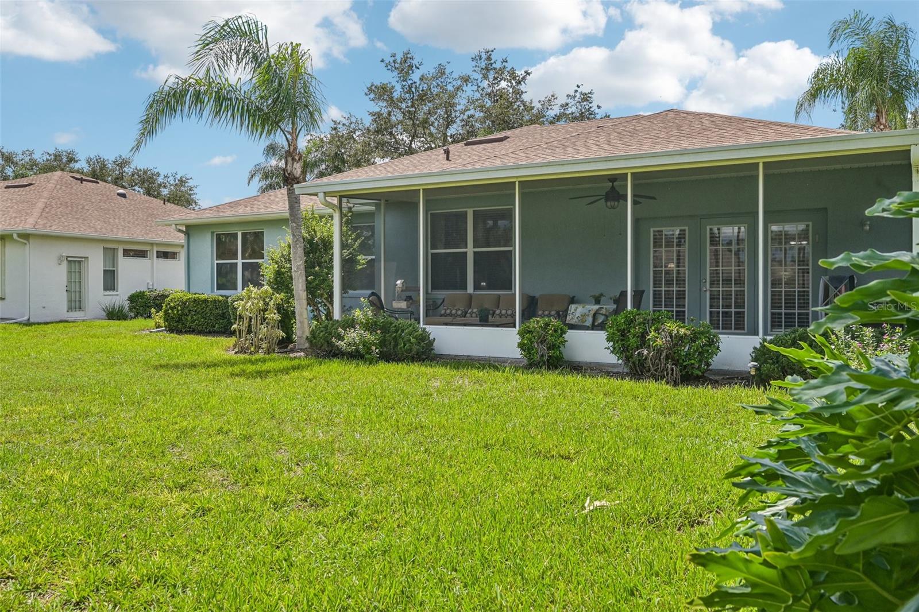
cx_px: 460
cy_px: 306
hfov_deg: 66.4
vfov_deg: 47.1
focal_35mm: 28
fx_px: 702
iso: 400
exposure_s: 1/640
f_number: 8
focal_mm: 27.5
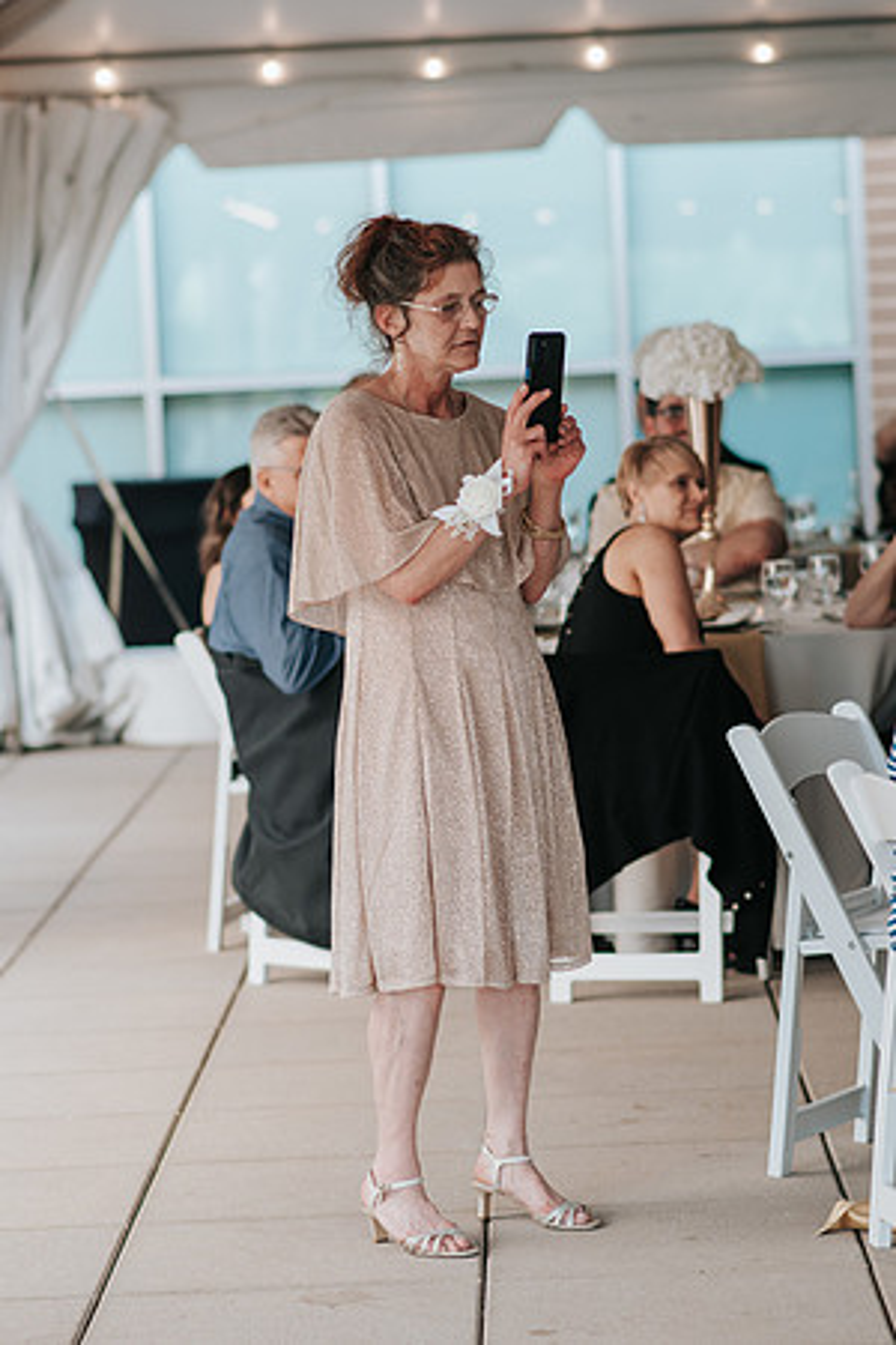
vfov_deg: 16.1
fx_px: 4760
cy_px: 672
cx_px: 448
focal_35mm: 128
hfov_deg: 10.8
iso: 100
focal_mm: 85
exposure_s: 1/250
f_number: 2.5
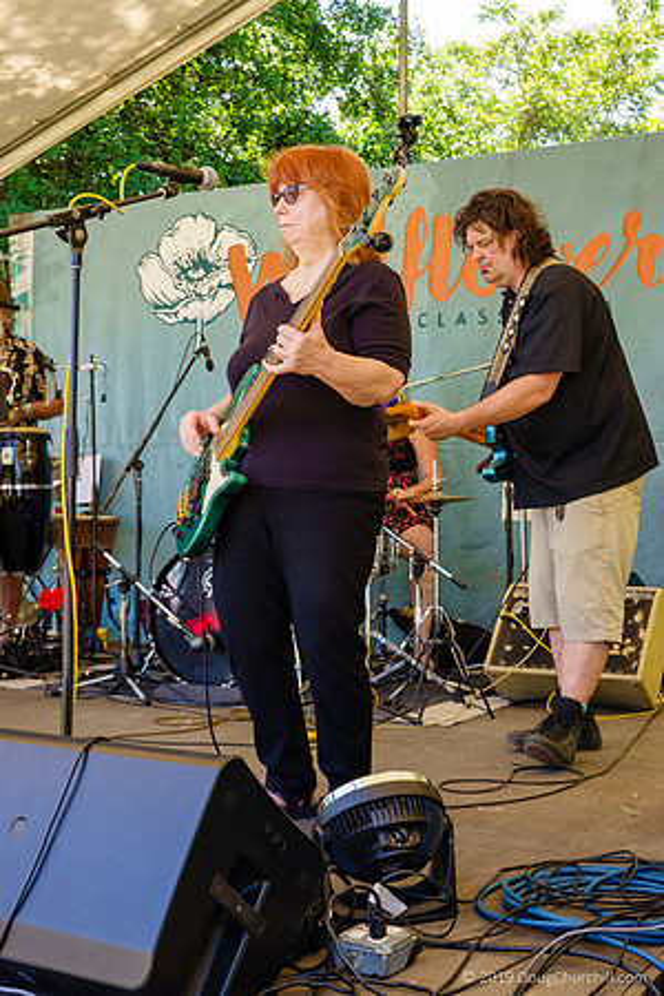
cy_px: 498
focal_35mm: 46
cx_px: 332
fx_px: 1273
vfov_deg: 42.7
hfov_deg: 29.2
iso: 125
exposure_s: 1/80
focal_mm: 17.19
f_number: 4
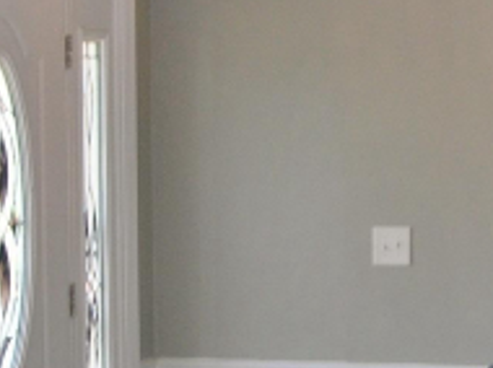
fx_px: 2105
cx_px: 363
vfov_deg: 10.0
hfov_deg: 13.3
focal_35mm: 148
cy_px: 220
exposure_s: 1/30
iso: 50
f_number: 2.8
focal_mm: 6.9
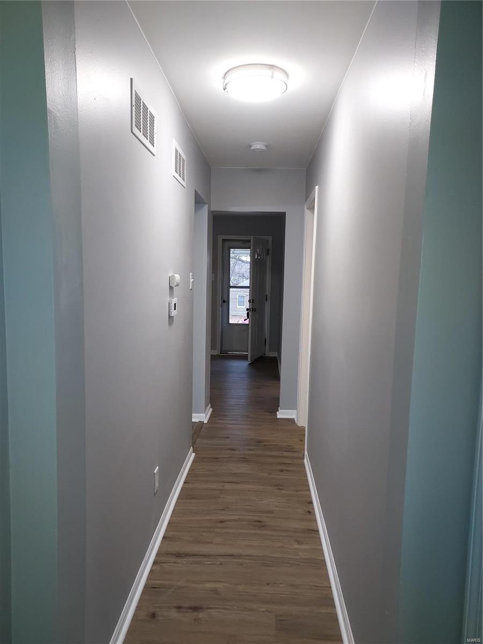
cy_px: 322
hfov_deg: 56.8
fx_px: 446
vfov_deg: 71.6
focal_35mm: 24
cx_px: 242
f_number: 1.8
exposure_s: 1/60
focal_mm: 4.6
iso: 250
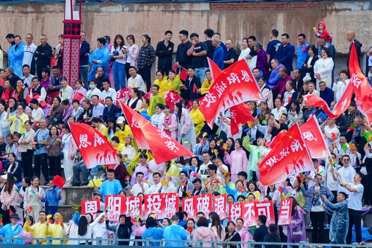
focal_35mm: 1023
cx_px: 195
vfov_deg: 1.3
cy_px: 134
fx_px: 10568
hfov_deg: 2.0
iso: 2000
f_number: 8
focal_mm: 600
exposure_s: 1/1000
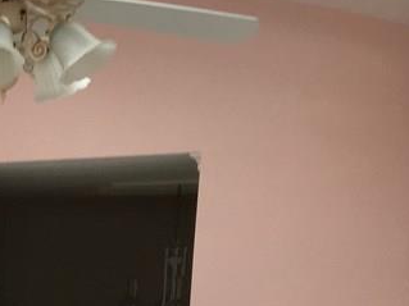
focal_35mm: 93
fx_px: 1098
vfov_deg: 14.7
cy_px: 474
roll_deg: +0.6
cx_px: -192
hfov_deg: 18.8
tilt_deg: -10.7
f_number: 2.2
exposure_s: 1/60
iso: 32
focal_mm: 4.15
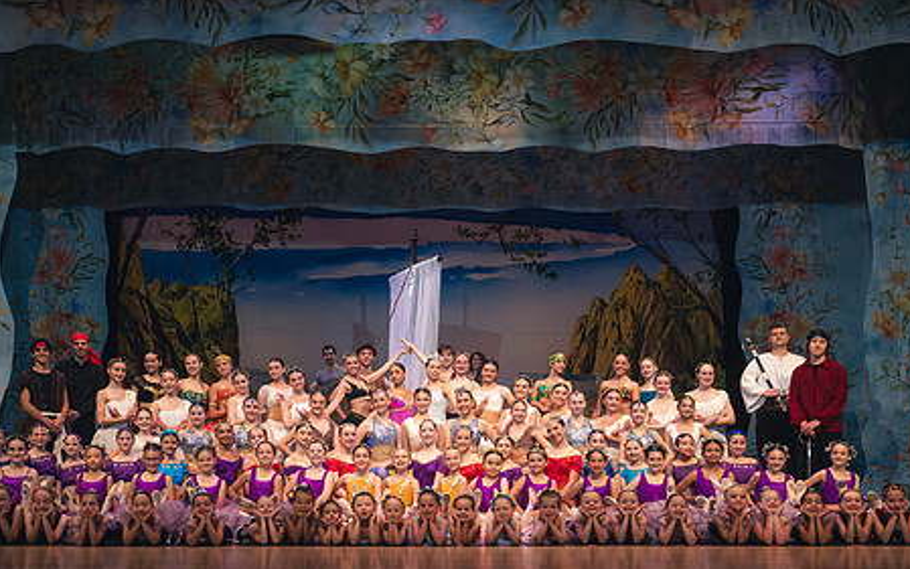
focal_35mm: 38
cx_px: 414
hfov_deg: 51.5
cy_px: 426
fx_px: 943
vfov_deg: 33.0
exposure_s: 1/50
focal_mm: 26
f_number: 11
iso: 2000
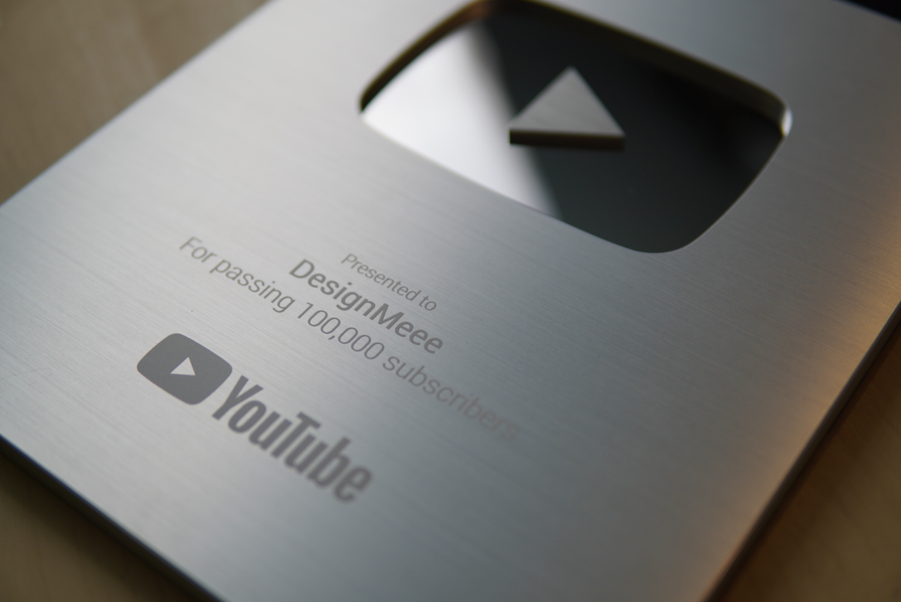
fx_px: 1127
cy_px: 301
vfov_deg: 29.9
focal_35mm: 45
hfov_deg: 43.6
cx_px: 450
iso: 100
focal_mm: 30
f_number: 1.6
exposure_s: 1/200
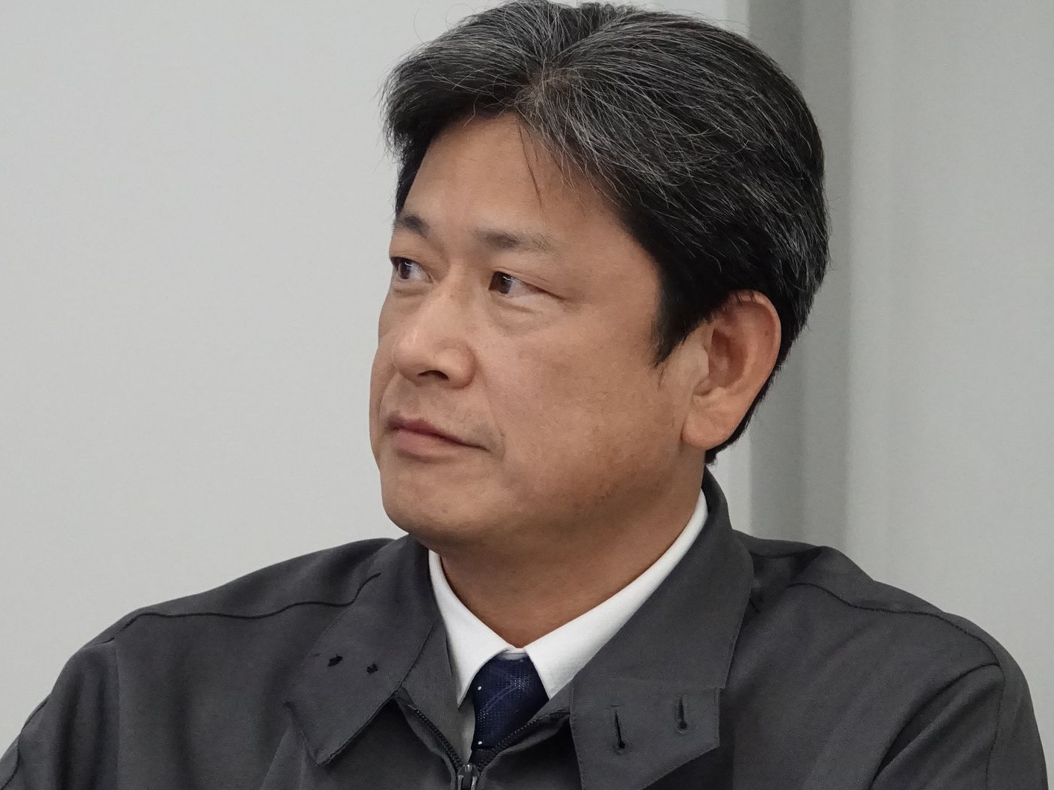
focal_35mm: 334
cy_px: 446
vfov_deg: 4.5
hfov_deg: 5.9
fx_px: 10169
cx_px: 401
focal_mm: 93.9
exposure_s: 1/1000
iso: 5000
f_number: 4
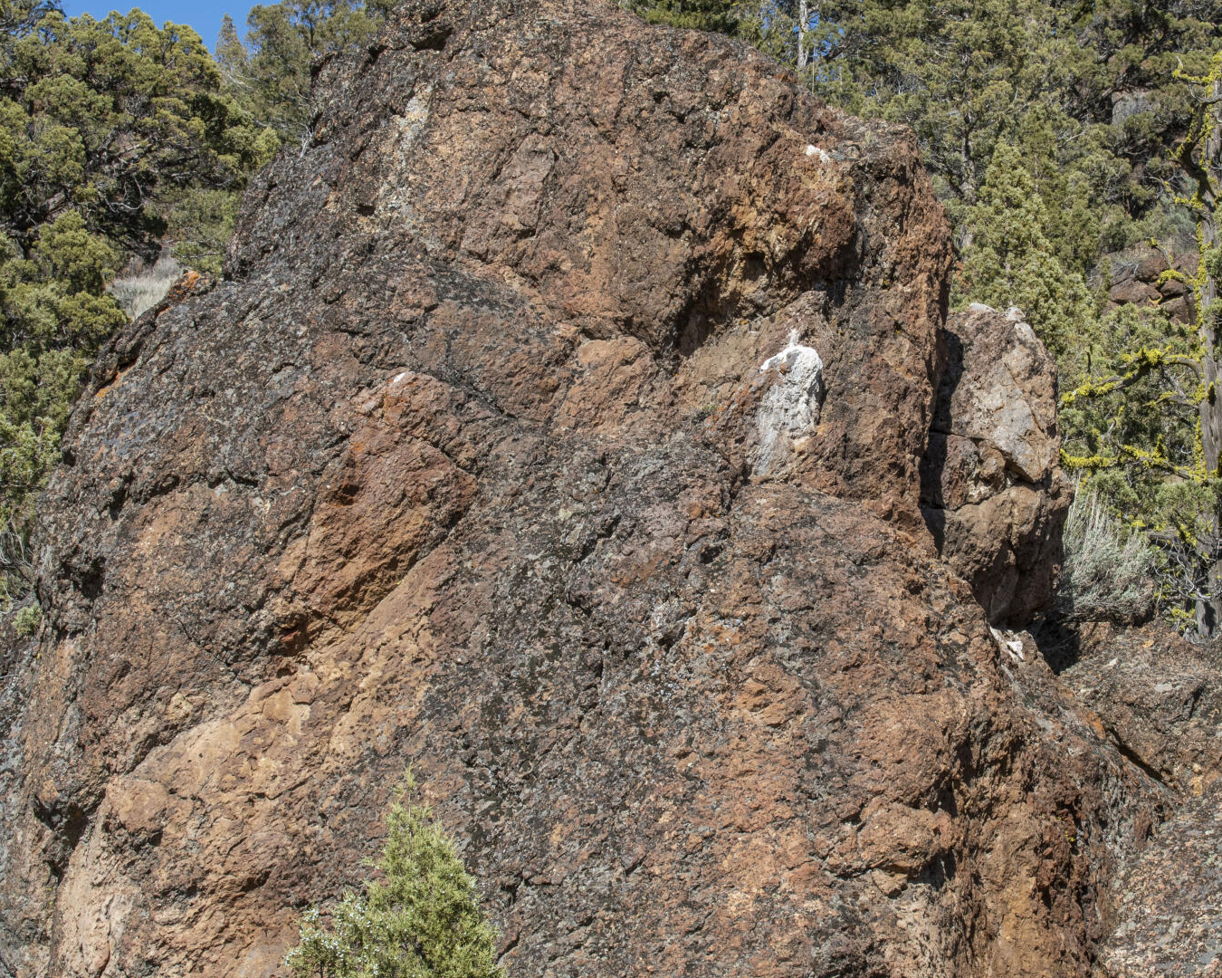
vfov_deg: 10.6
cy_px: 442
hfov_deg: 13.2
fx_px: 5280
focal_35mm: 146
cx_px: 816
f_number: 11
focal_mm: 70
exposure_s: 1/250
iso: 200
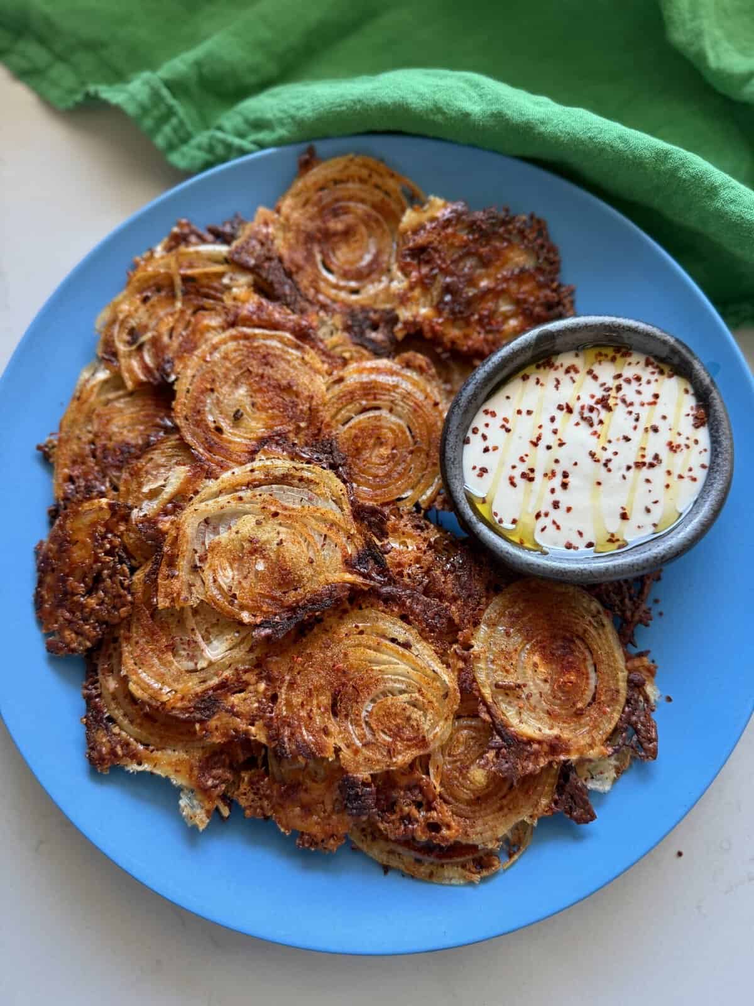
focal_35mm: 24
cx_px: 377
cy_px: 503
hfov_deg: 56.8
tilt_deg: -81.6
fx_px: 697
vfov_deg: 71.6
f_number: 1.78
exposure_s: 1/63
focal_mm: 6.76
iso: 200
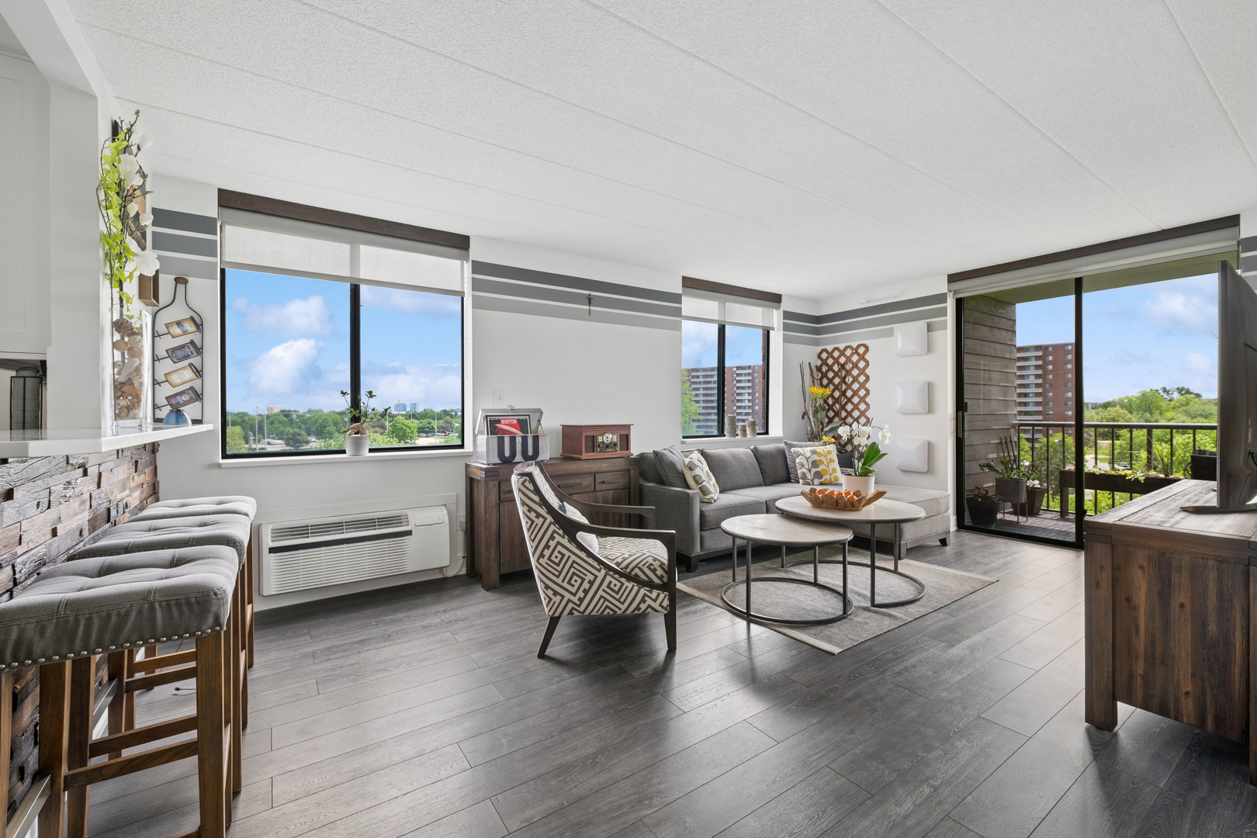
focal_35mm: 15
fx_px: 524
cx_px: 628
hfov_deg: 100.4
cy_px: 419
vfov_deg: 77.3
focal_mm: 15
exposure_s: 1/90
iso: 400
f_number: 8
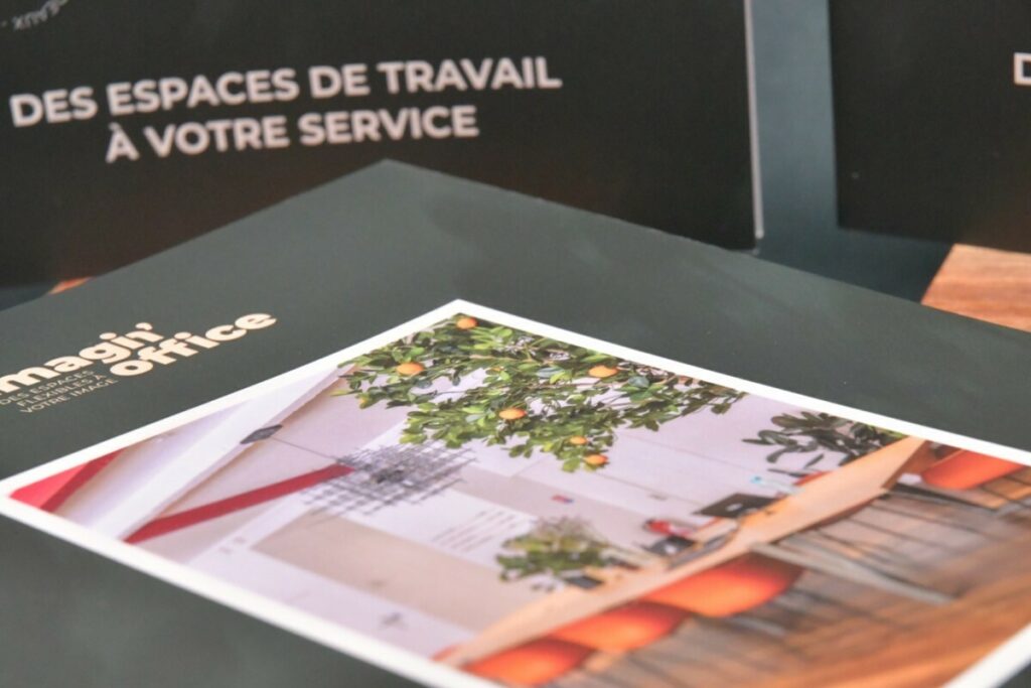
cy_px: 344
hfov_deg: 19.5
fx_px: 3007
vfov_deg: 13.0
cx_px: 516
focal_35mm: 105
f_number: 13
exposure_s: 1/160
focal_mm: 70
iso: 6400
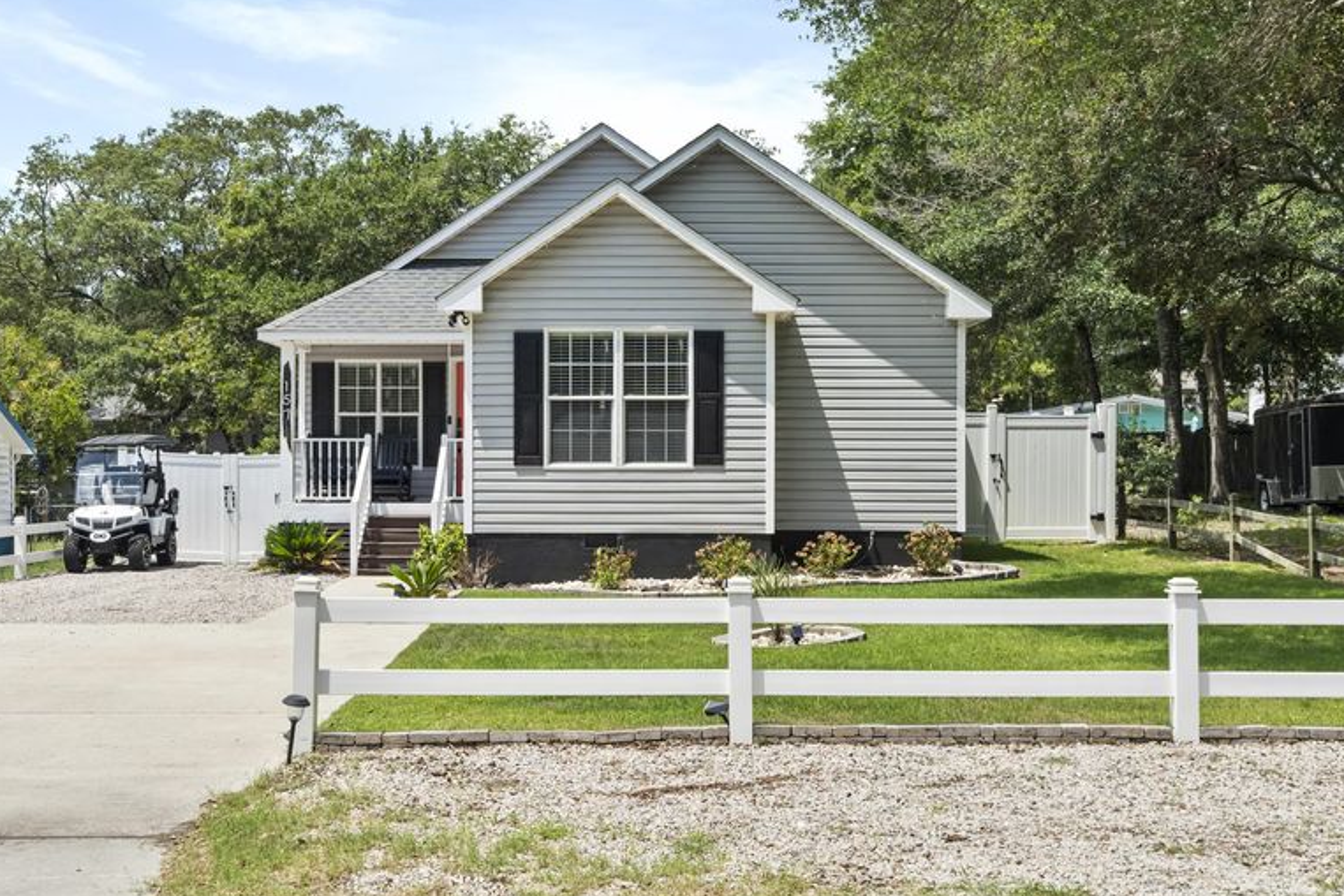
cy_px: 448
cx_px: 611
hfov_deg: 41.9
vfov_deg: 28.7
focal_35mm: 47
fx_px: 1755
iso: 100
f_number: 8
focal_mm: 35
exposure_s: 1/500
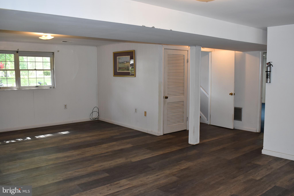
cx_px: 147
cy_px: 98
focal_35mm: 33
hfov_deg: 57.2
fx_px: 269
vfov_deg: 40.0
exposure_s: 1/125
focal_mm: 22
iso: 800
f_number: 5.6
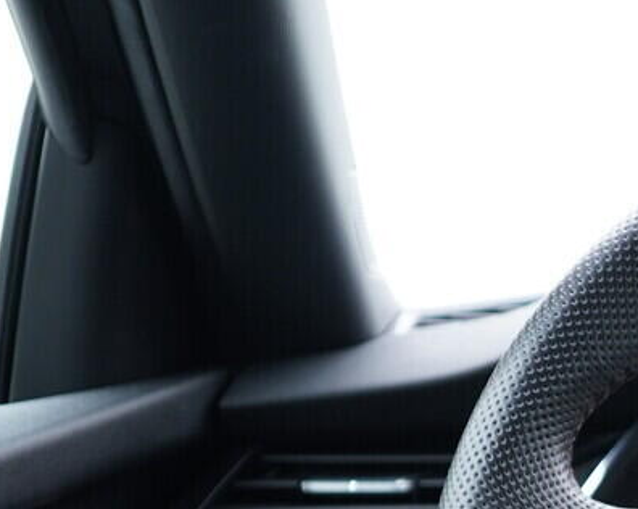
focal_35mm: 123
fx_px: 2320
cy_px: 718
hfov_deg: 14.6
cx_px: 962
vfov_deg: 12.0
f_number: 2.8
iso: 400
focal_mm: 24
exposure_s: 1/40
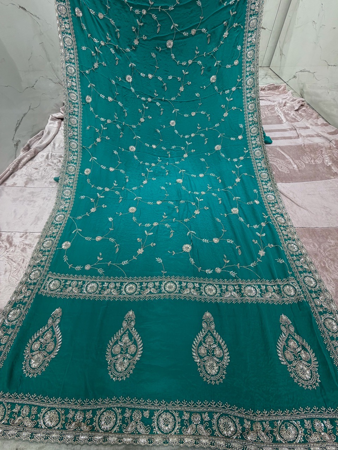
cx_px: 169
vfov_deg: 102.1
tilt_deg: -52.2
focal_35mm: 14
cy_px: 225
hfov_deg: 85.7
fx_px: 182
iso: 160
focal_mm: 2.22
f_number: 2.2
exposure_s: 1/100
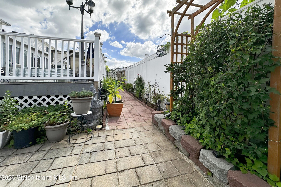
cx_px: 141
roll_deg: -0.9
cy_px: 79
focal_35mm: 15
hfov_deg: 100.4
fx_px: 117
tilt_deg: +2.0
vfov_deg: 76.8
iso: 50
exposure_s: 1/2304
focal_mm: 2.22
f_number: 2.2
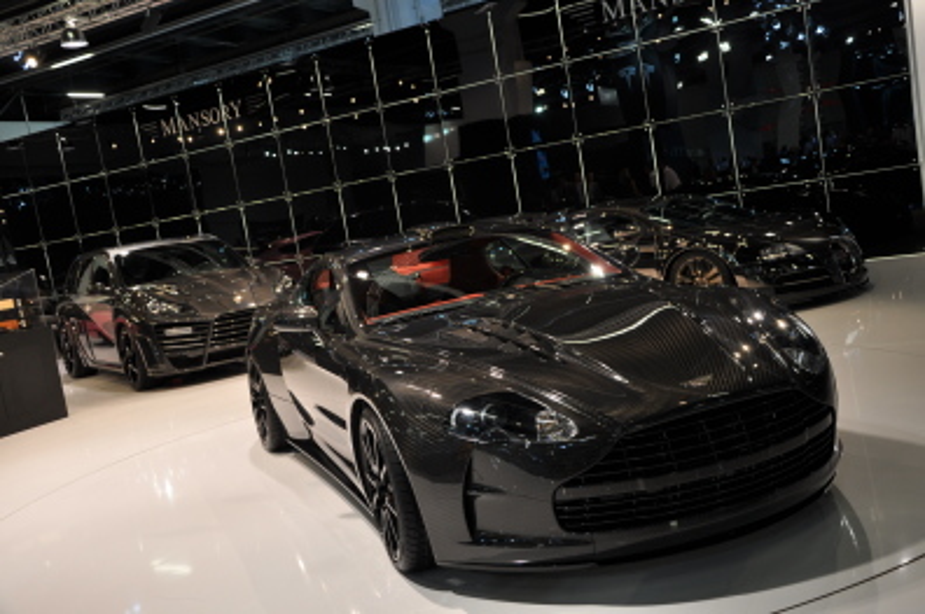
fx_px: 962
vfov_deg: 35.4
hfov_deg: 51.3
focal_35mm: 38
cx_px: 462
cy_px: 307
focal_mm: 25
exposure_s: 1/30
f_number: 5.6
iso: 250
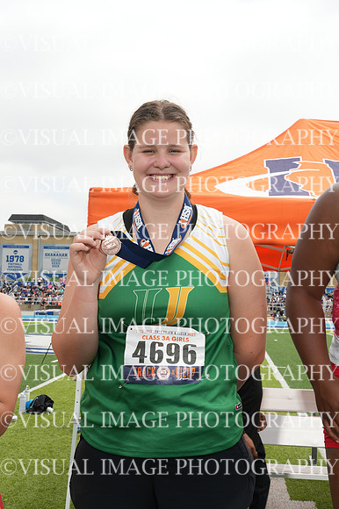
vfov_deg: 41.1
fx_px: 679
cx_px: 170
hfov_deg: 28.0
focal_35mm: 48
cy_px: 254
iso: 160
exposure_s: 1/160
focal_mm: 32
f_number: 11
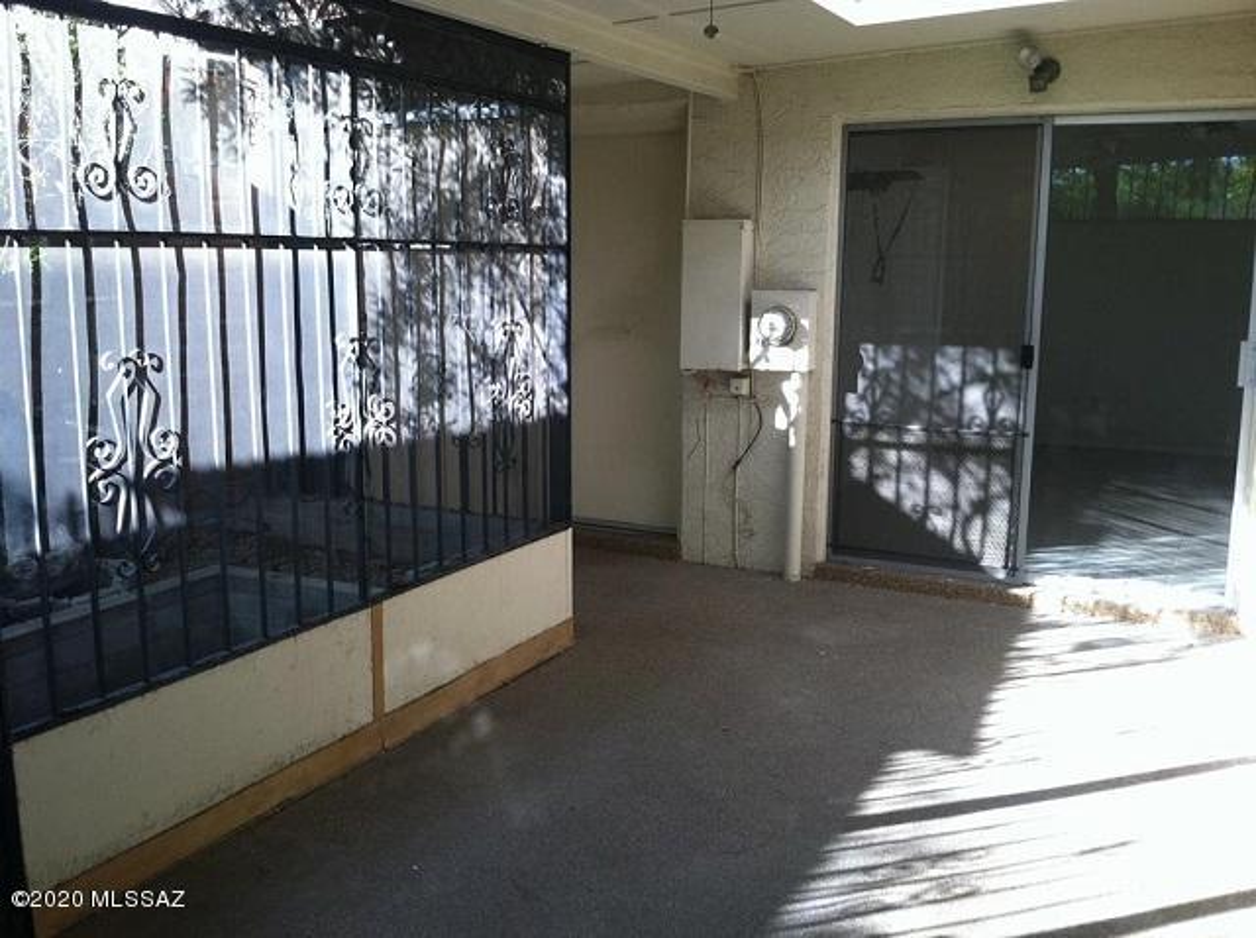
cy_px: 469
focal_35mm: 35
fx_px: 1268
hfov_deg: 52.7
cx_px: 628
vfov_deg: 40.6
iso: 80
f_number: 2.8
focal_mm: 3.85
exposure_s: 1/50
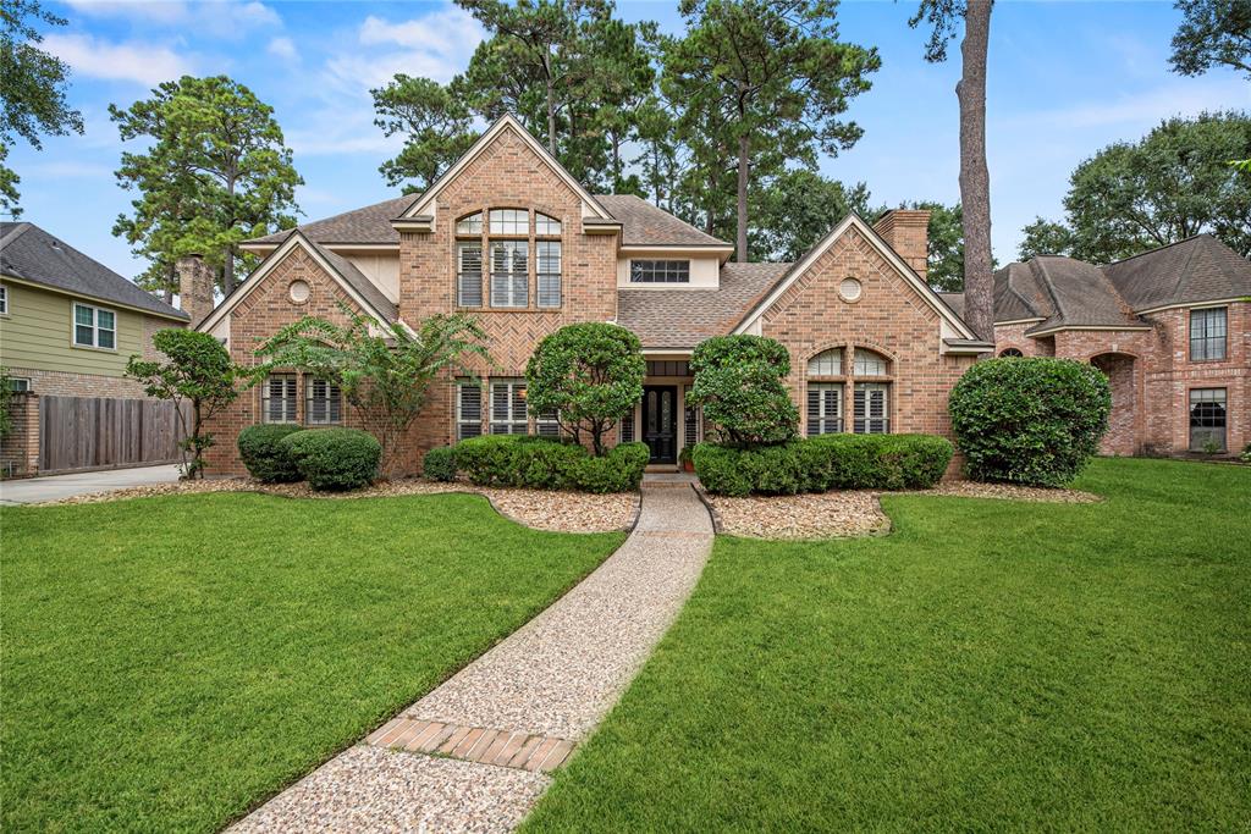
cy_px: 417
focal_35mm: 15
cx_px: 626
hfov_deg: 100.4
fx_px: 521
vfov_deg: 77.3
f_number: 8
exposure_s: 1/160
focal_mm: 15
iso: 100
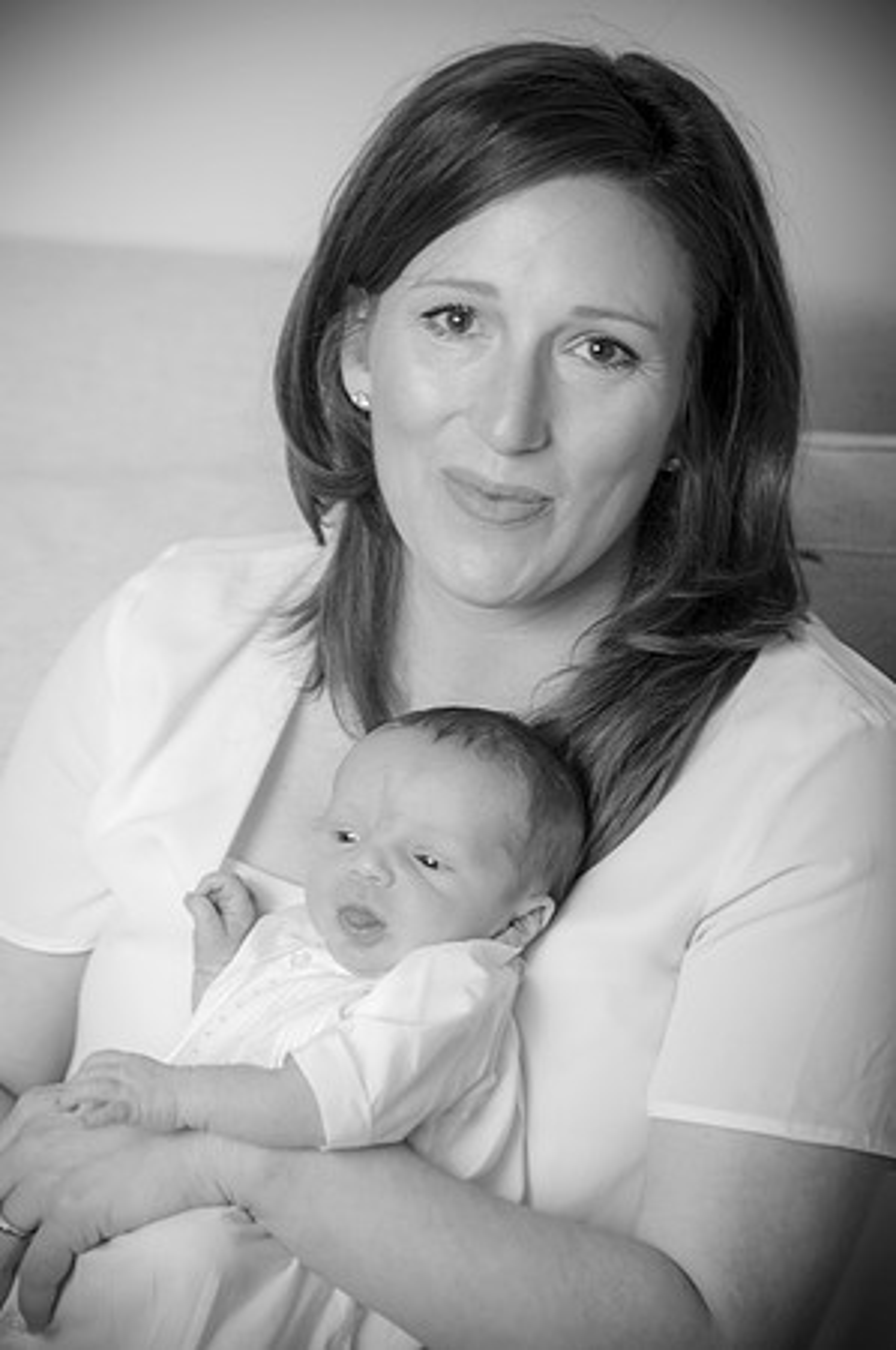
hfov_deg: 10.5
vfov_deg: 15.8
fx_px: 4864
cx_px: 448
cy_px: 675
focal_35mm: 130
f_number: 5.6
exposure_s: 1/160
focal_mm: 130
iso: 200
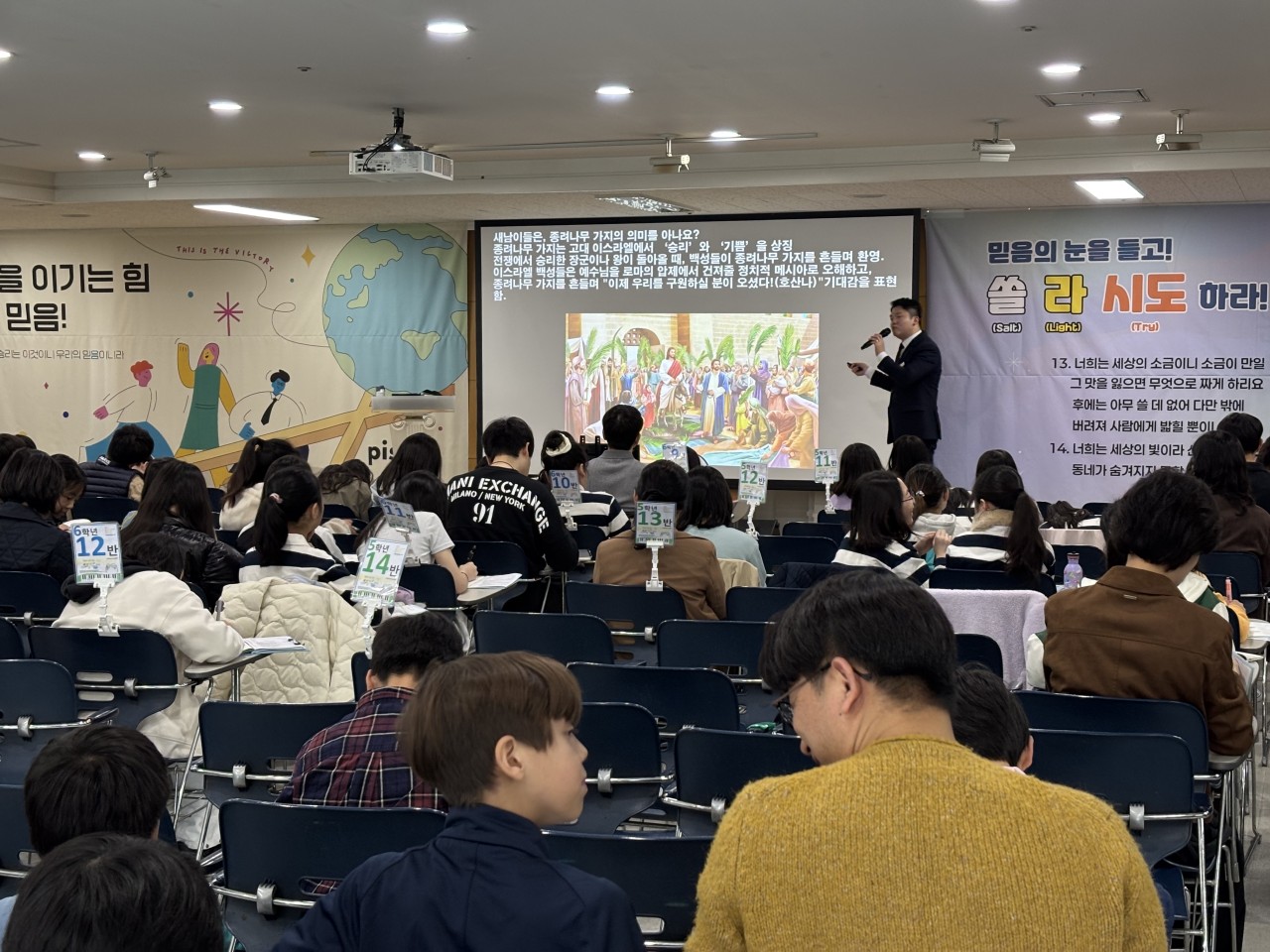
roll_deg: -1.1
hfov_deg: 36.8
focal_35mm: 52
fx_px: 1908
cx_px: 635
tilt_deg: -3.1
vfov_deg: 28.0
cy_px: 476
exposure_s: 1/60
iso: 100
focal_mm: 5.96
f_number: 1.6
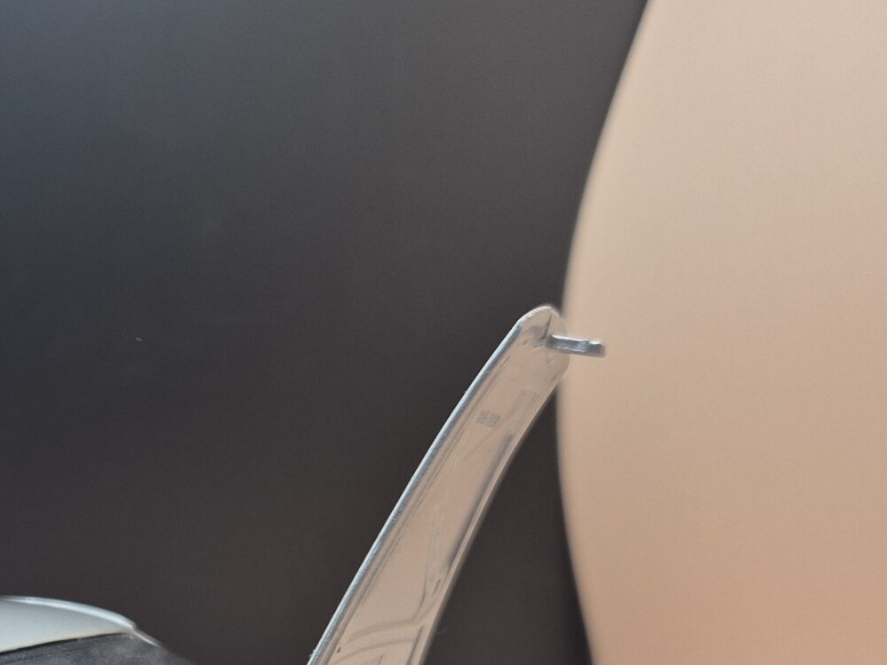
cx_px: -58
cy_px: 734
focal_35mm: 59
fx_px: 1511
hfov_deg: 29.8
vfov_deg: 23.3
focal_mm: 5.4
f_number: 1.8
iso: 64
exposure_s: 1/180
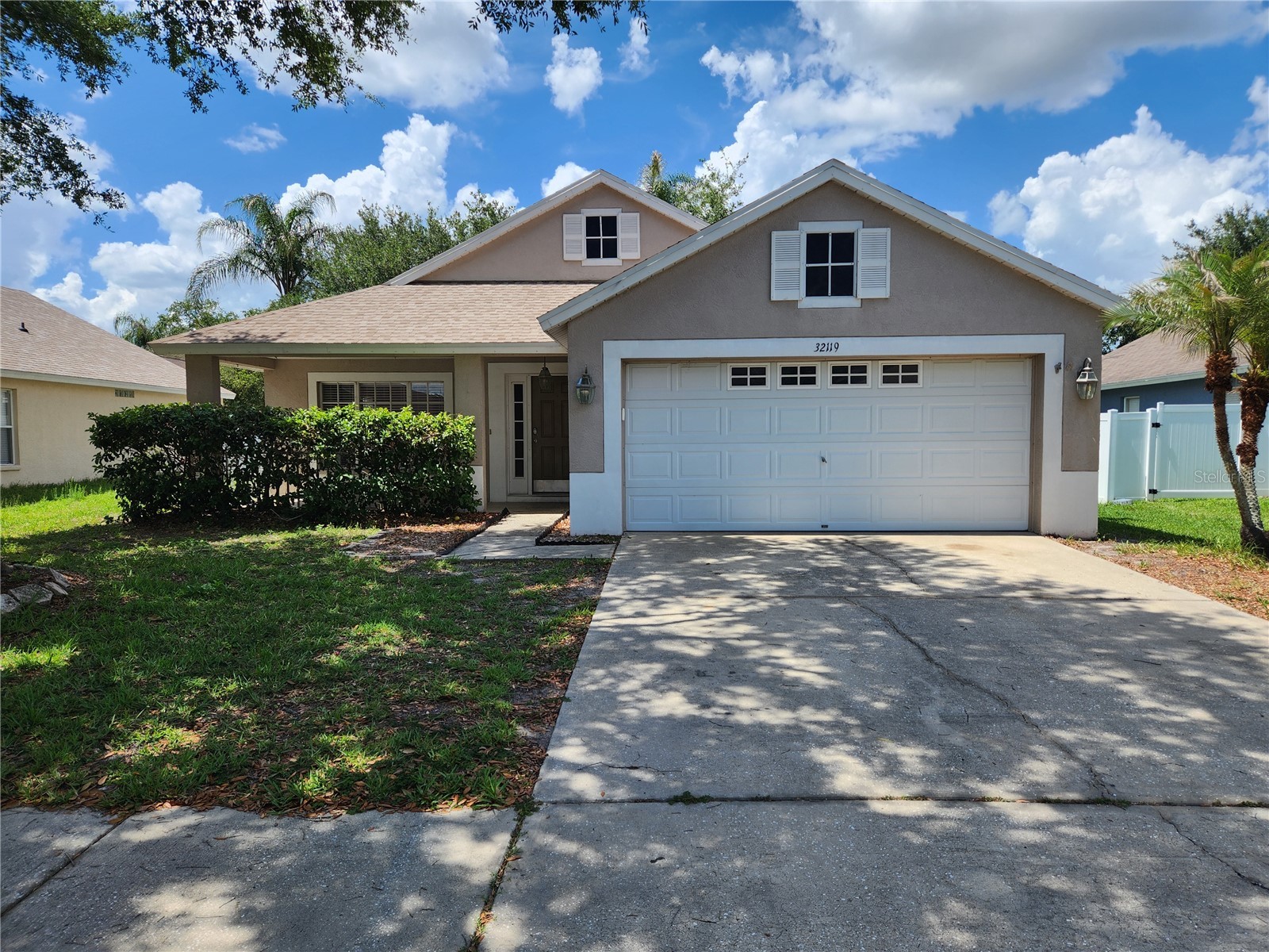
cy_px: 476
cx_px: 634
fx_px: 843
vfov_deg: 58.9
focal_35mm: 23
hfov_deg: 73.9
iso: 20
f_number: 1.8
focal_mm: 5.4
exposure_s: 1/1614
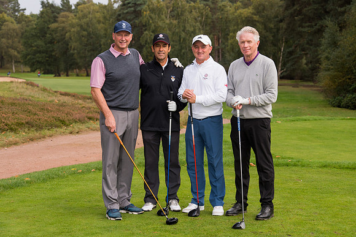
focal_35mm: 105
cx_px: 178
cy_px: 118
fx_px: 1039
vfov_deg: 13.0
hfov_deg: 19.5
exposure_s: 1/250
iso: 400
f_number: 8
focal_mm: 105
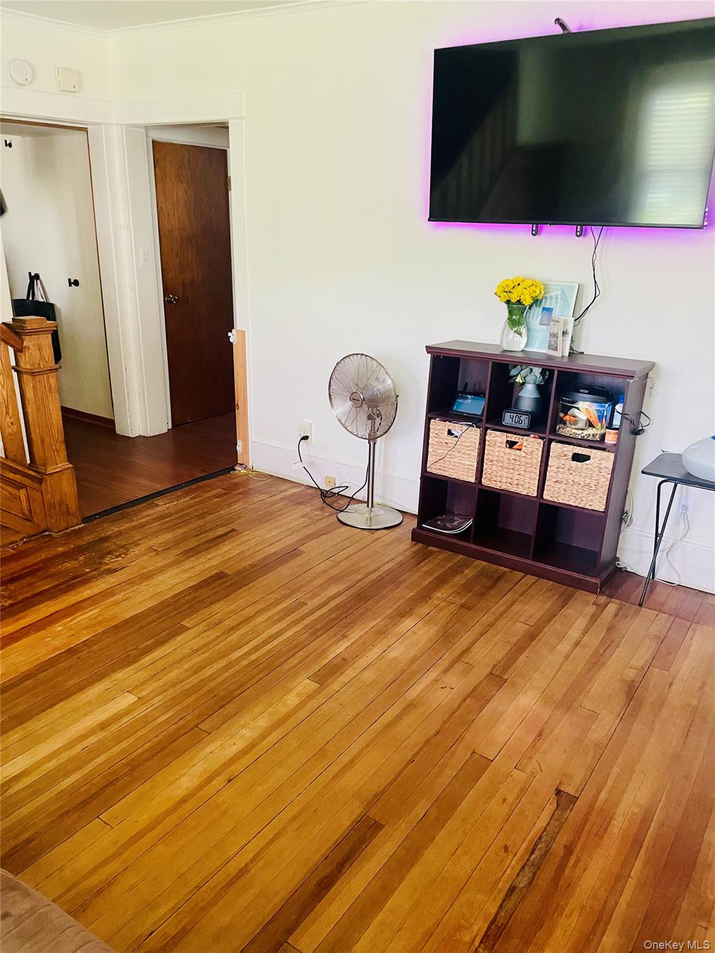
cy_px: 476
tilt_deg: -20.7
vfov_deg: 67.3
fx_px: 716
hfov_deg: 53.1
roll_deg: -2.3
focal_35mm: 26
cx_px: 358
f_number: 1.6
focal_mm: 4.2
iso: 320
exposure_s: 1/60
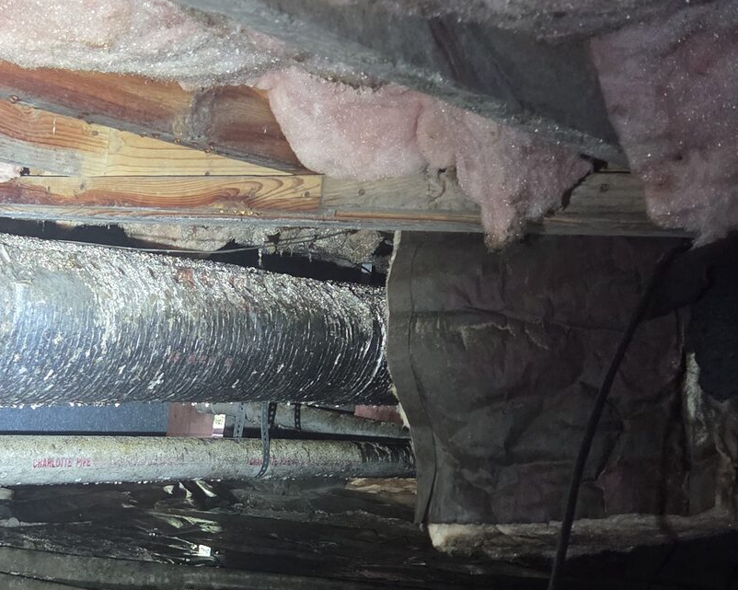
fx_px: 1223
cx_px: 180
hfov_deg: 32.9
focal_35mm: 56
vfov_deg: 26.7
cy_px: 447
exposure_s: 1/120
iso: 800
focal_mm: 5.4
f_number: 1.8
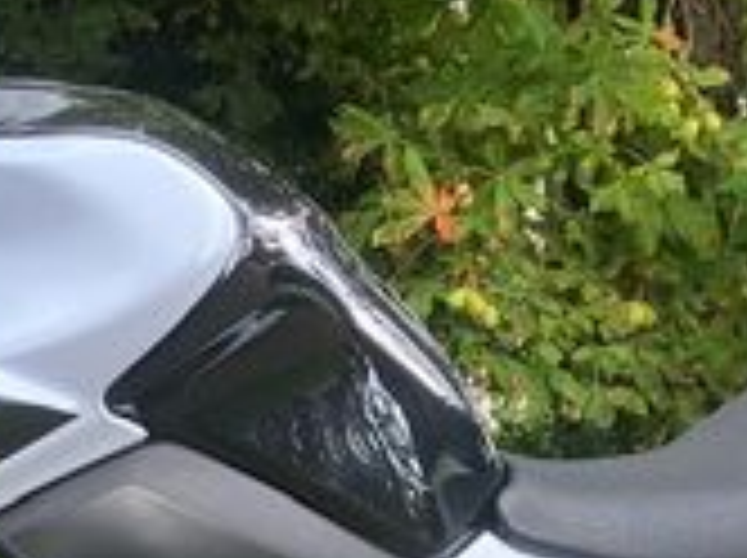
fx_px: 2327
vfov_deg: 12.6
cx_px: 148
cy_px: 950
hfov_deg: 18.1
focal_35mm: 108
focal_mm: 3.99
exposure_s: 1/100
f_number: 1.8
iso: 80
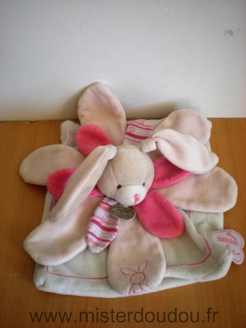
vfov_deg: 49.0
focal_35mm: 38
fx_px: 360
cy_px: 164
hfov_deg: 37.7
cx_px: 123
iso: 132
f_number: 3.1
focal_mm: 6.3
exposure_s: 1/53.1
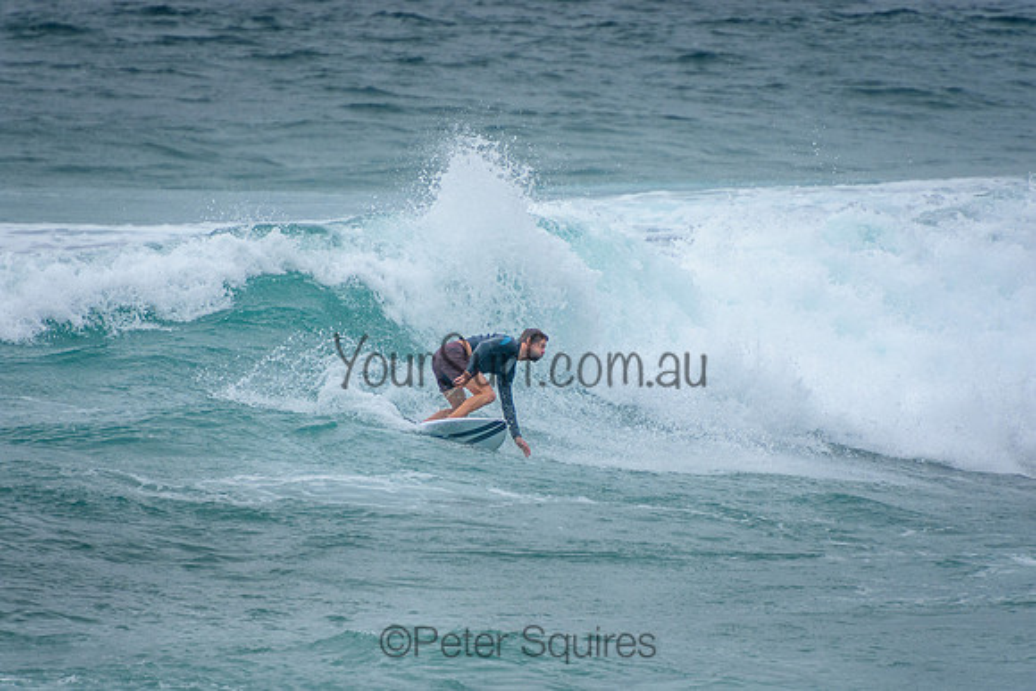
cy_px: 346
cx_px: 518
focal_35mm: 600
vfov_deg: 2.3
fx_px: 17270
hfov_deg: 3.4
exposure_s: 1/2000
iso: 500
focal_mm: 400
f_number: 5.6
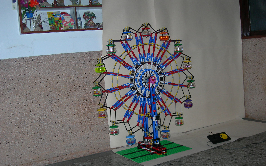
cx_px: 133
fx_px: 341
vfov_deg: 27.4
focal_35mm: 47
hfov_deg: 42.6
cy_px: 100
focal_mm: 8.5
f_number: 2.9
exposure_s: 1/60.1
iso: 79
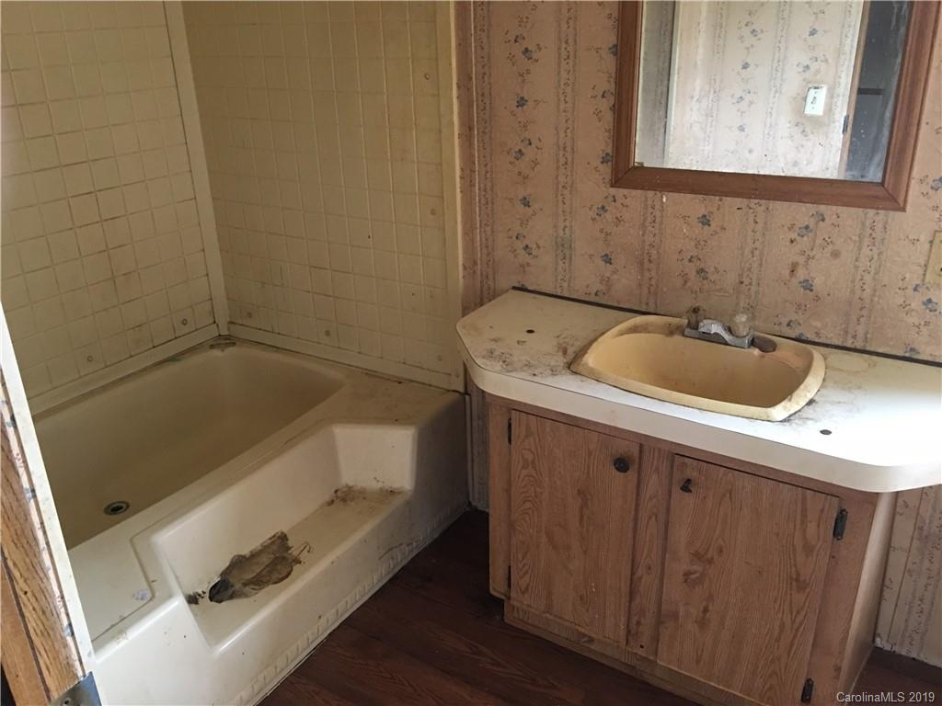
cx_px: 471
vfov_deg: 48.2
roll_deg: +1.0
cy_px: 353
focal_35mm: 29
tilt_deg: -22.4
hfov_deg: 61.7
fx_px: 789
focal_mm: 4.15
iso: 100
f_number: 2.2
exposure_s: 1/8
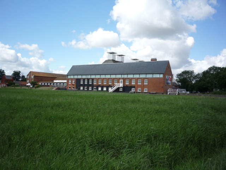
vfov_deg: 44.2
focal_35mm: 32
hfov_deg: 56.8
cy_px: 85
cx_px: 113
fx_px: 209
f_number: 4.5
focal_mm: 5.2
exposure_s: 1/400
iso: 100
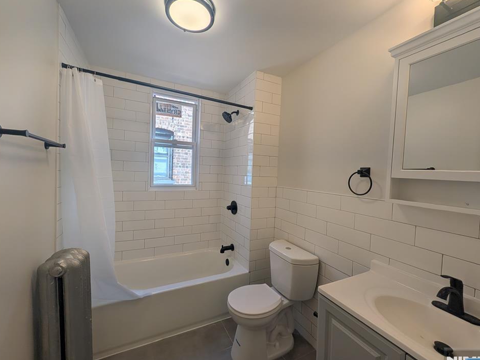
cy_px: 177
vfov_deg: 89.9
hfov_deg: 106.2
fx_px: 180
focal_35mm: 13
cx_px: 236
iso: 43
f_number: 1.7
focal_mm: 2.02
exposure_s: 1/732
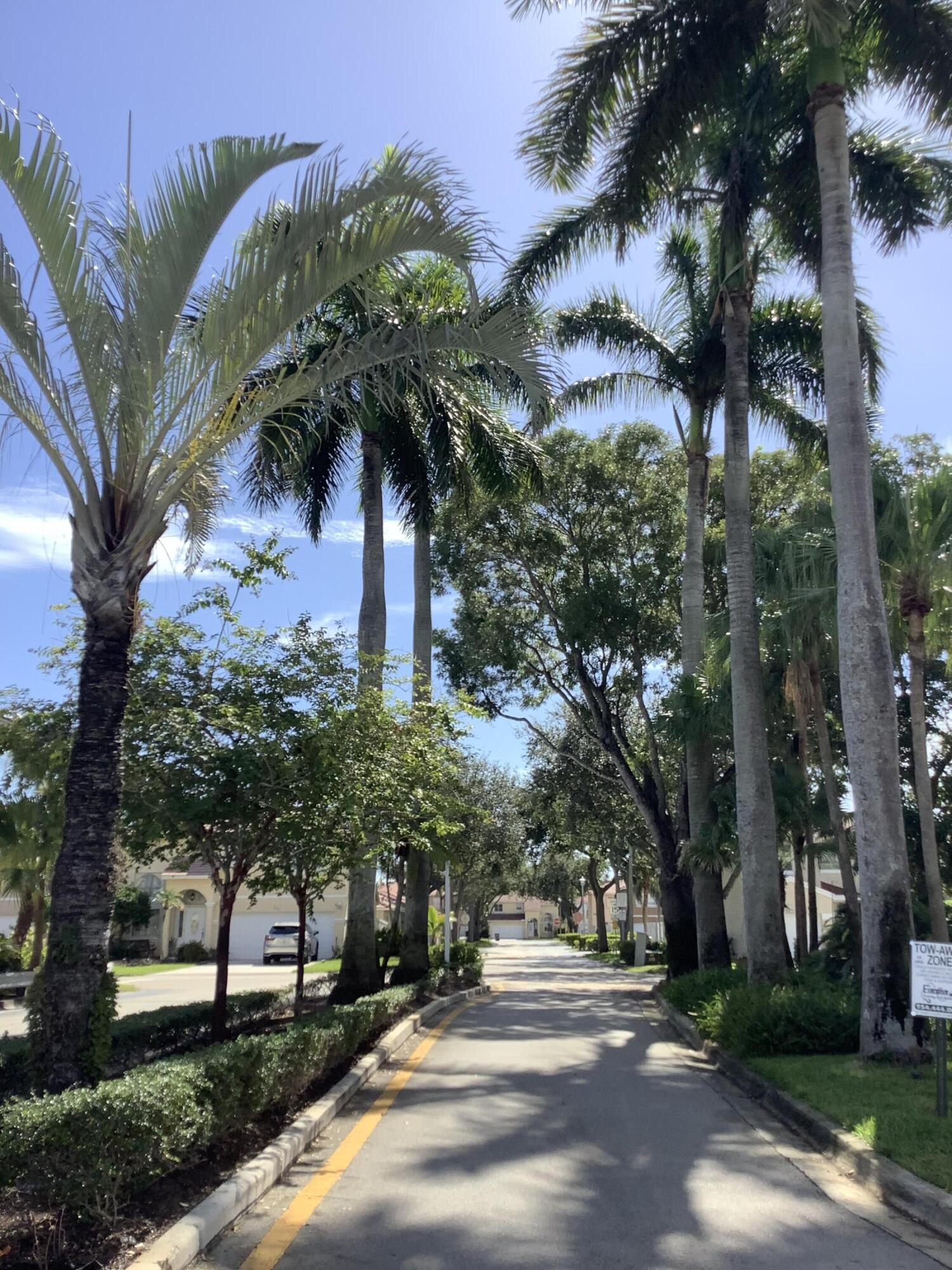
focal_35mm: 31
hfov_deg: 45.4
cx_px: 476
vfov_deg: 58.4
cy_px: 635
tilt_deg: +16.9
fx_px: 1137
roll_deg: -1.4
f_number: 2.4
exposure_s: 1/1006
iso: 25
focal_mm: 3.3
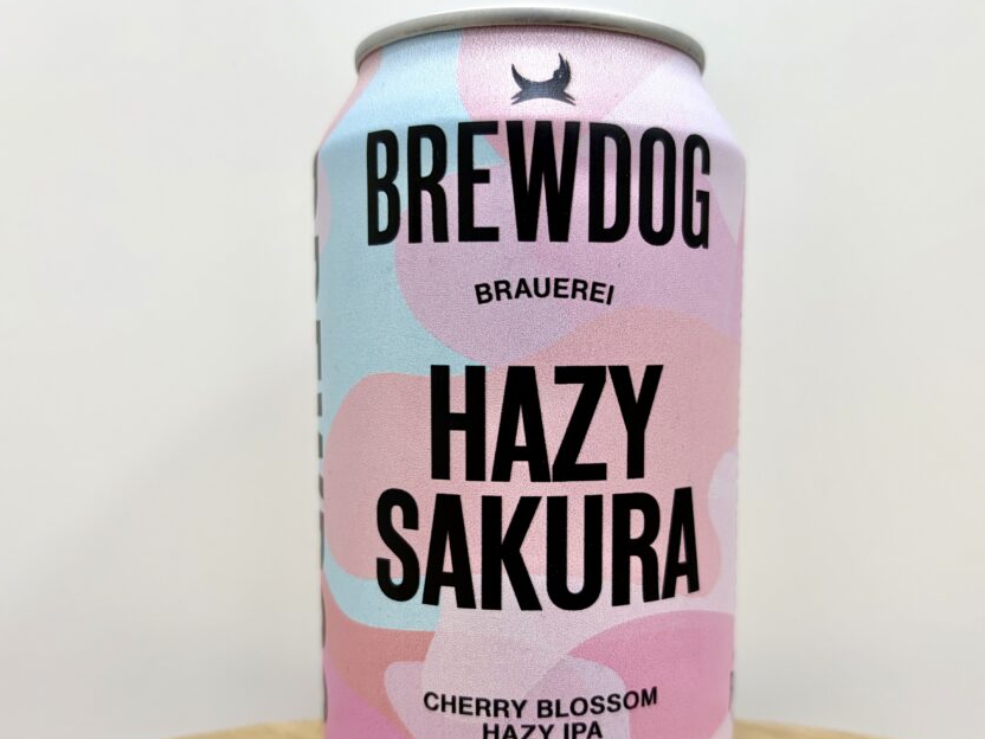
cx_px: 539
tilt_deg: -4.9
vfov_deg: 44.0
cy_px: 423
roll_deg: -0.4
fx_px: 911
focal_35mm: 32
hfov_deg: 56.7
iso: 100
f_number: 1.6
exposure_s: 1/60
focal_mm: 5.96
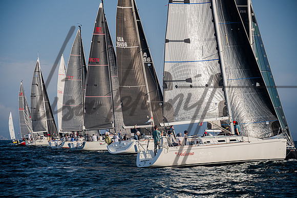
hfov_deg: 15.5
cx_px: 147
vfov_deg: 10.4
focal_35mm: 132
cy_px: 99
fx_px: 1091
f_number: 6.3
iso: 400
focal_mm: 130
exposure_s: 1/1250
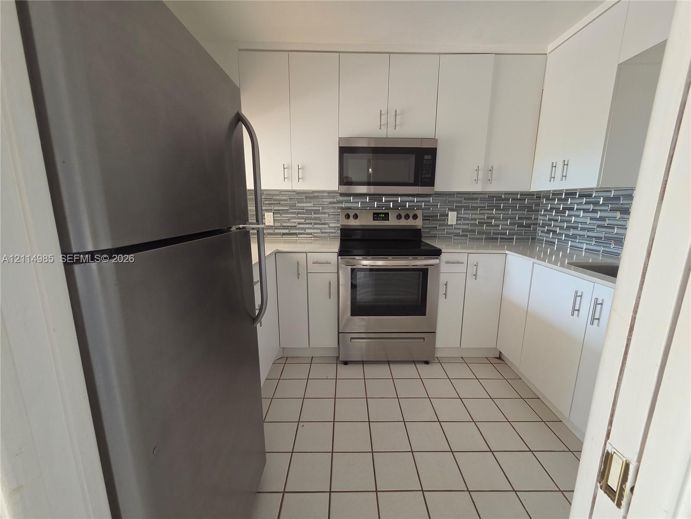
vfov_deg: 89.9
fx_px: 260
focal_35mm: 13
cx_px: 346
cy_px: 260
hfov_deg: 106.2
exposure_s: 1/120
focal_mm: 2.2
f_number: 2.2
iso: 250
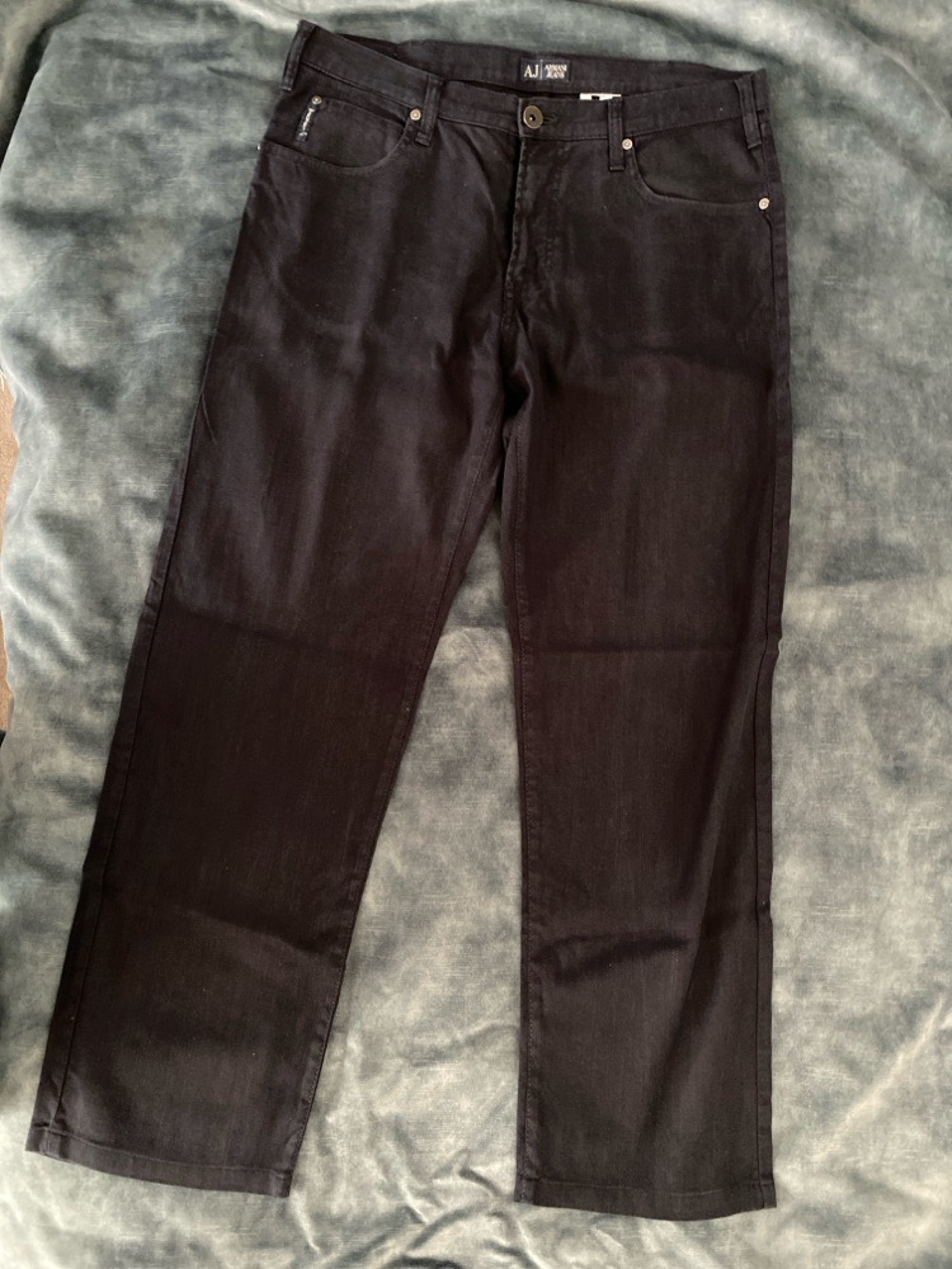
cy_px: 634
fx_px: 953
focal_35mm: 26
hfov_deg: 53.1
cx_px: 476
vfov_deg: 67.3
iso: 500
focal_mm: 4.25
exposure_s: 1/25
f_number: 1.8
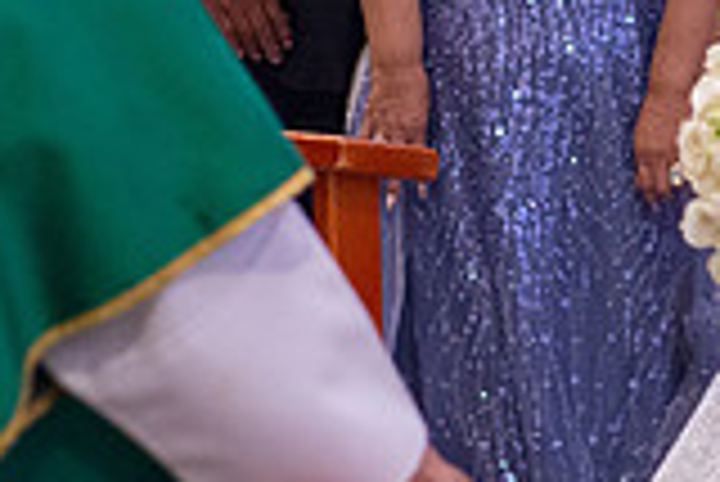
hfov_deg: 11.0
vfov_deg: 7.5
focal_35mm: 181
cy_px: -79
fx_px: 3623
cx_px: 968
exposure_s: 1/125
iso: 2500
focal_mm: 50
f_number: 2.8
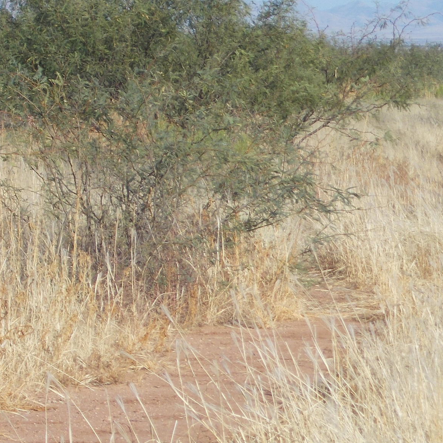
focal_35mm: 296
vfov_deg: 5.9
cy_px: 273
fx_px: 4286
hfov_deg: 5.9
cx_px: 435
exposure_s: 1/320
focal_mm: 23
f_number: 6.5
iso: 80
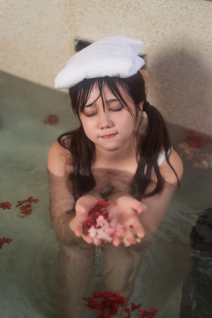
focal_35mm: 55
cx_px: 106
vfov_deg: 36.3
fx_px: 486
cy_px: 159
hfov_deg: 24.6
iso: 500
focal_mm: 55
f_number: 1.8
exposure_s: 1/100
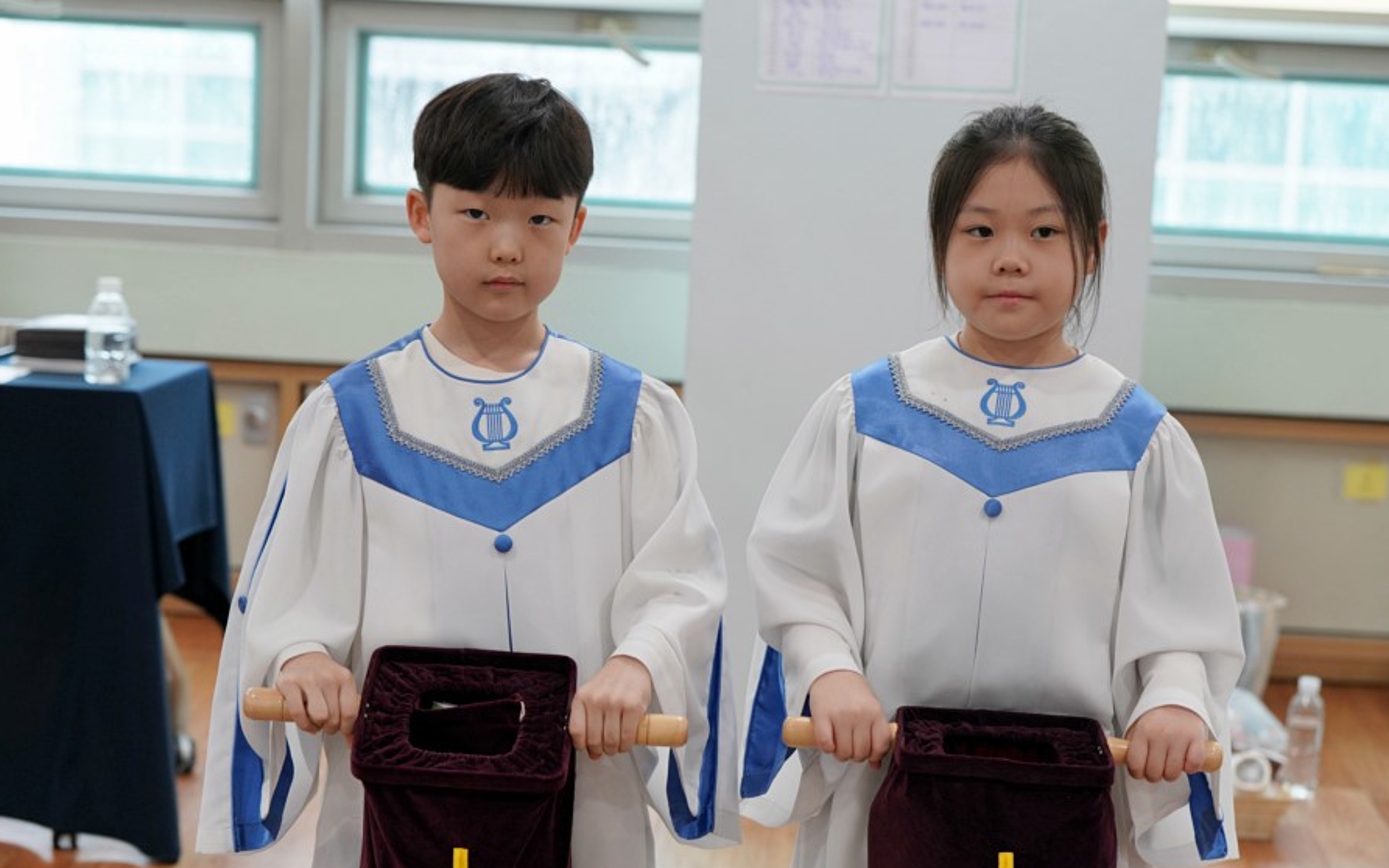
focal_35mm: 72
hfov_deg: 28.6
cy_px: 424
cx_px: 691
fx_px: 2725
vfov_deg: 18.1
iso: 1000
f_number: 4
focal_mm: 70
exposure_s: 1/160
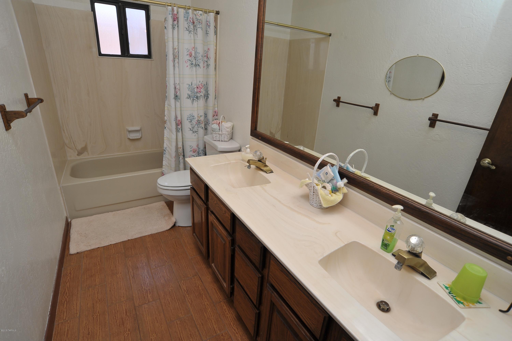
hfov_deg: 90.0
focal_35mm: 18
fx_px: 256
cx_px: 256
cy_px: 170
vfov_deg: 67.3
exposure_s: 1/60
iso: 500
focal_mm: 18
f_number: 11
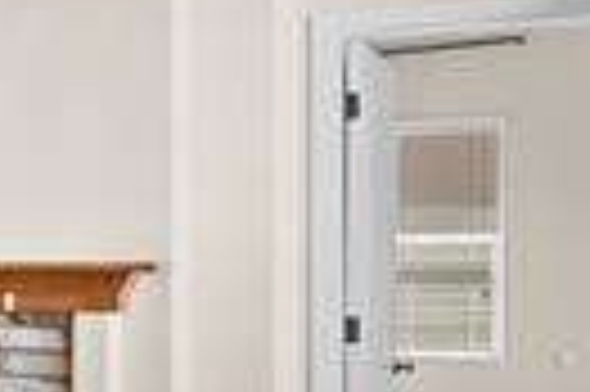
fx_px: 1379
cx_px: -730
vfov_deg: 16.2
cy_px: 248
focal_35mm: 84
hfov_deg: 15.9
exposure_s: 1/1.25
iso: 320
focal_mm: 11.5
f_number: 8
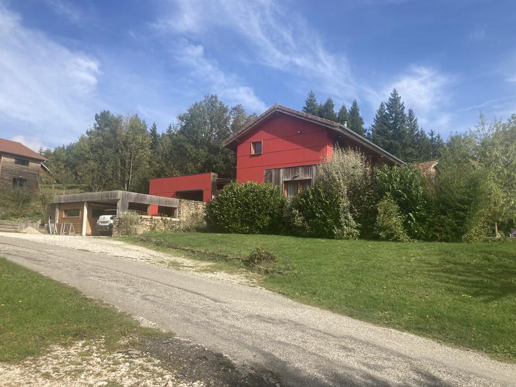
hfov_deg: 63.4
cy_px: 194
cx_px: 258
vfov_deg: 49.7
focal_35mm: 28
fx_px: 417
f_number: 1.8
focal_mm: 3.99
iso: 20
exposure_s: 1/1656
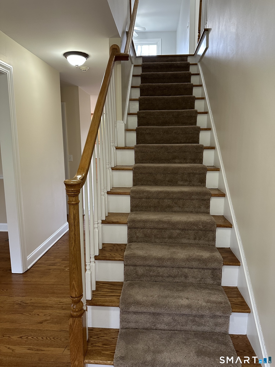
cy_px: 184
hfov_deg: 56.8
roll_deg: -0.4
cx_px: 138
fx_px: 254
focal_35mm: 24
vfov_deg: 71.6
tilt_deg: -8.0
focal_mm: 6.86
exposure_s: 1/60
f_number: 1.78
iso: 250
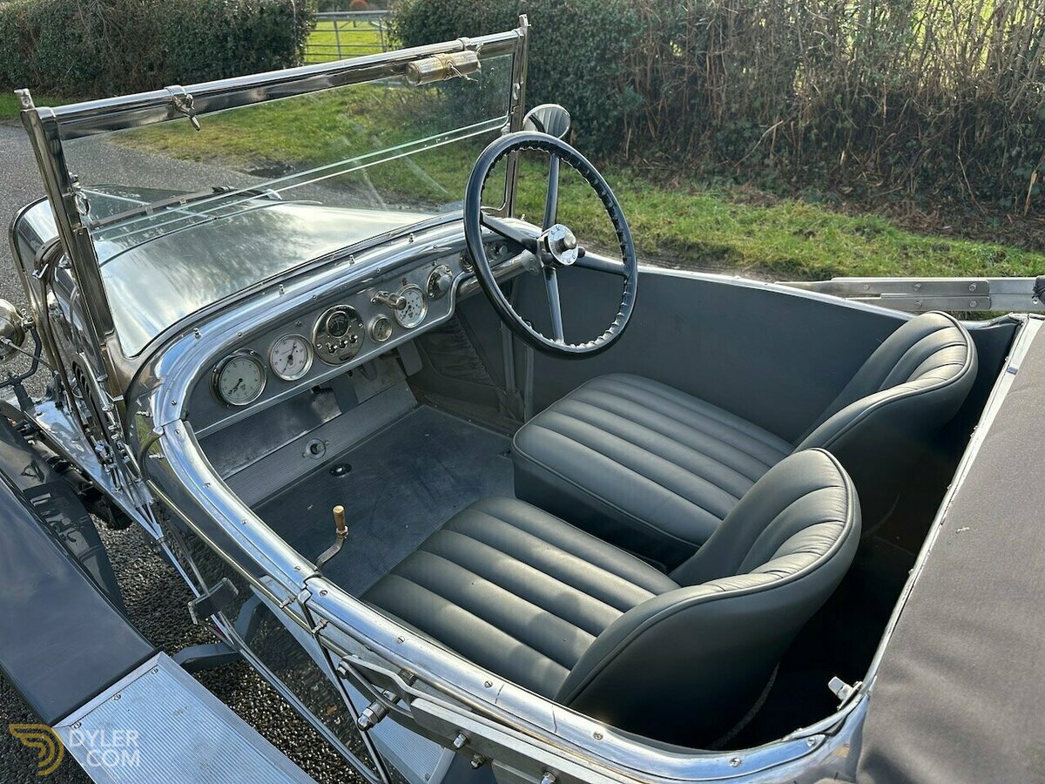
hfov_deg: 71.6
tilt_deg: -27.4
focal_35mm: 24
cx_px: 522
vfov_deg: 56.8
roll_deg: +1.9
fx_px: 725
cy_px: 392
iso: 80
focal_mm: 6.86
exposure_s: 1/709
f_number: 1.78
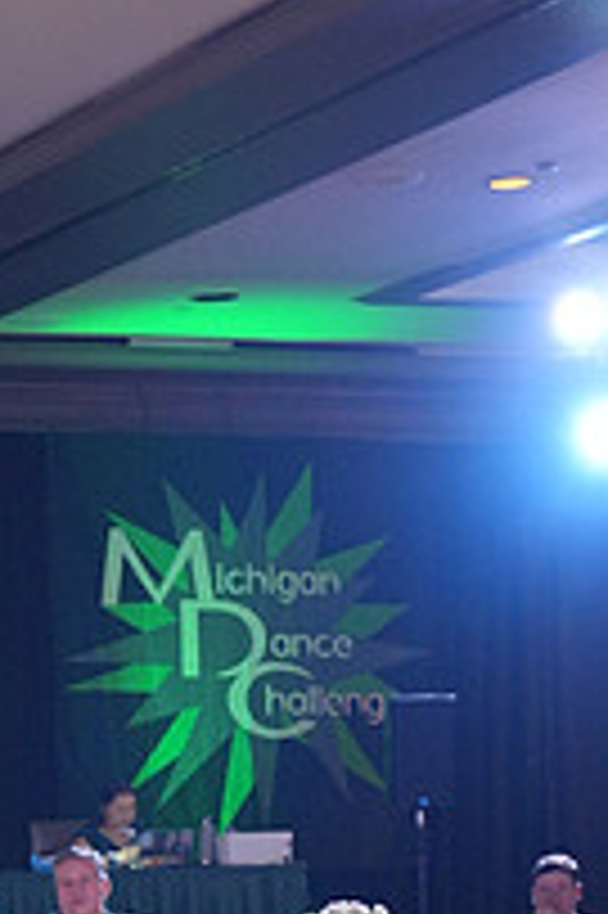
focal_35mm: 143
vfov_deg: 13.8
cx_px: -223
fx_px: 3629
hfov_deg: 9.4
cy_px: 1184
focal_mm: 50
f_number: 4
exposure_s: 1/400
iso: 3200
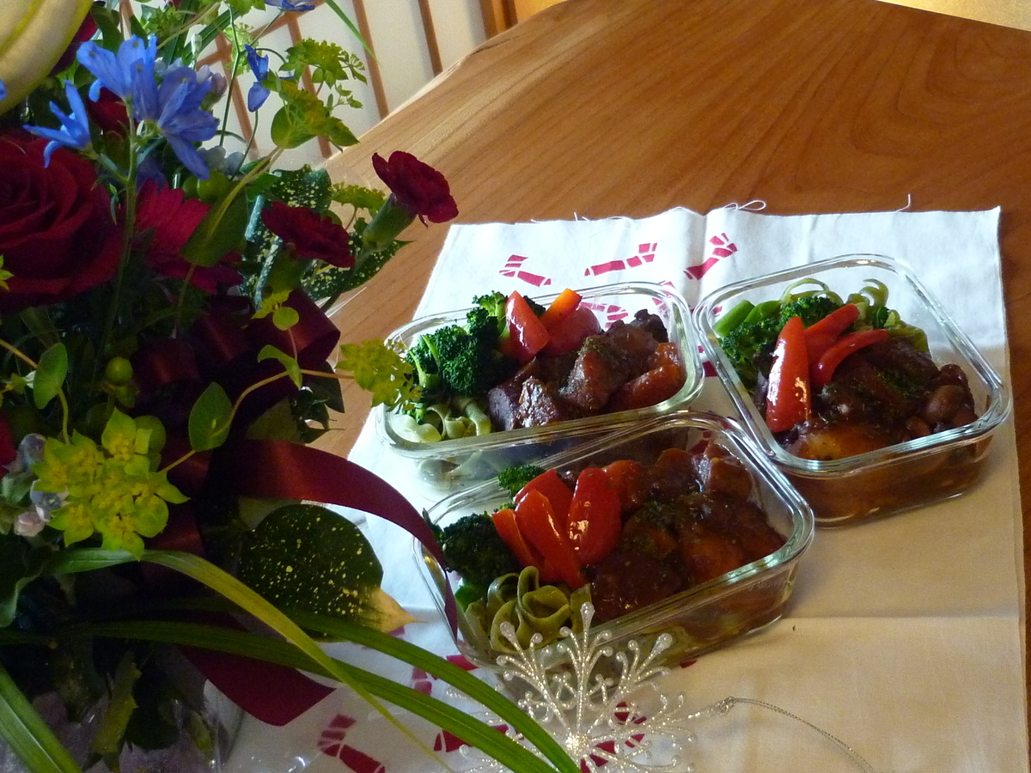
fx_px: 1519
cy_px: 386
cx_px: 516
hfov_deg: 37.5
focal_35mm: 51
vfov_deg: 28.6
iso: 500
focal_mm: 5.9
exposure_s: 1/30
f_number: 2.9
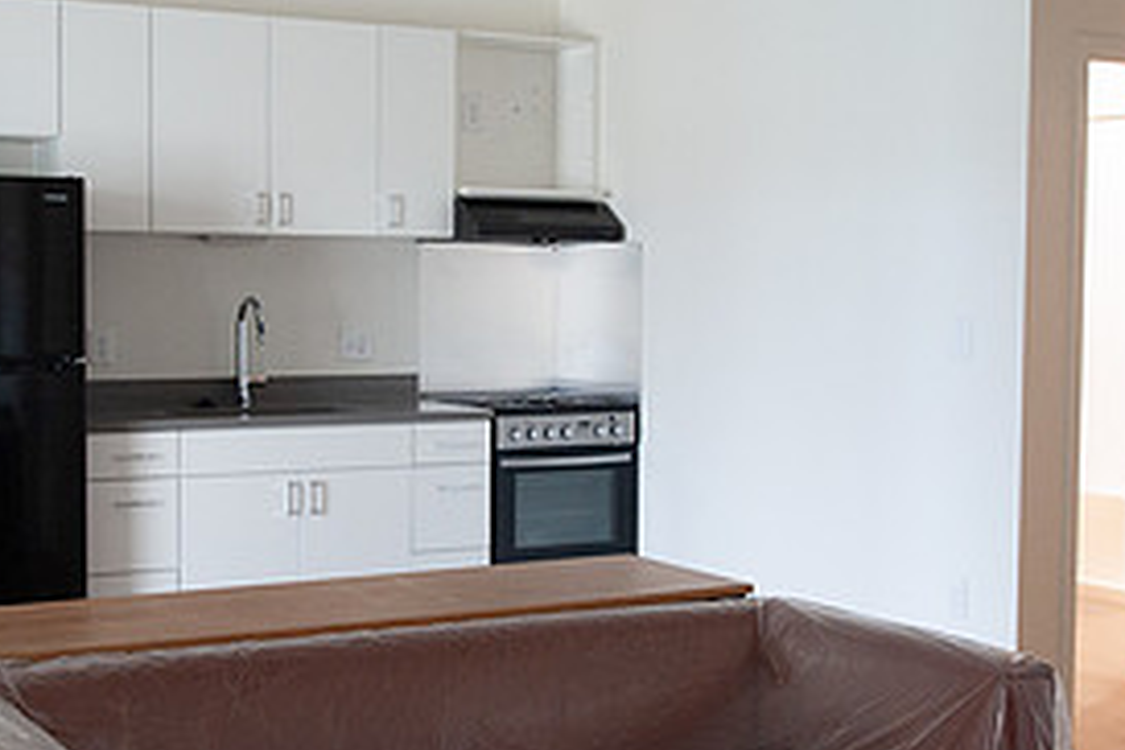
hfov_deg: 33.4
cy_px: 379
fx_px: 1875
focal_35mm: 60
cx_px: 528
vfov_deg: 22.6
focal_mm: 24
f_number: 2.8
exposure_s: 1/125
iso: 640
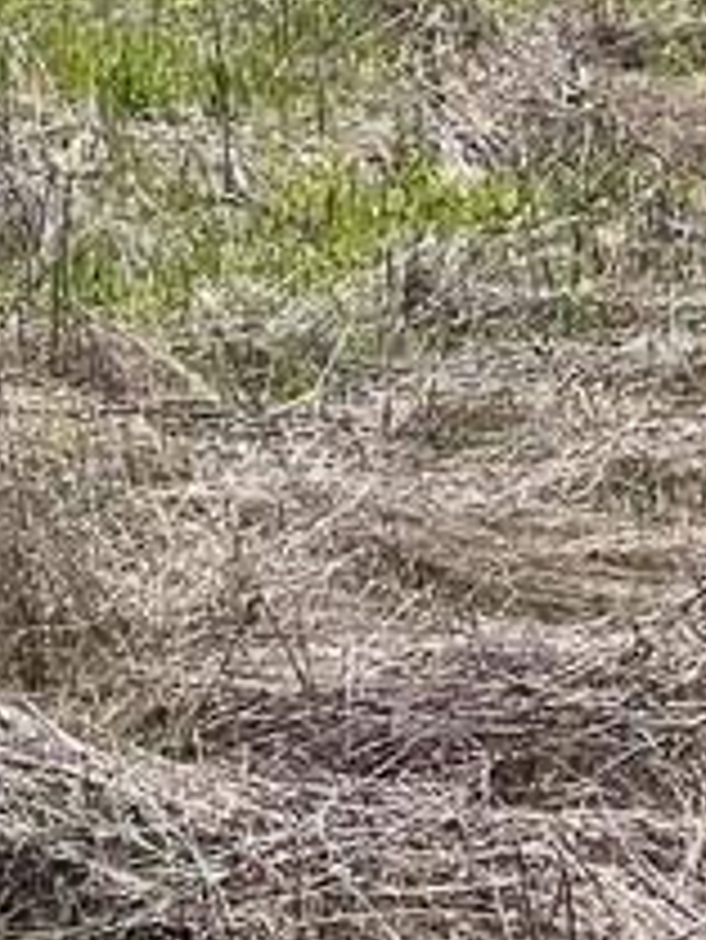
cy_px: -891
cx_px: -814
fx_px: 3858
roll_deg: -4.3
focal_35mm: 142
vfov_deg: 12.4
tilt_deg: -1.9
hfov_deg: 9.6
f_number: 1.8
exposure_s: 1/2320
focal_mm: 3
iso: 20
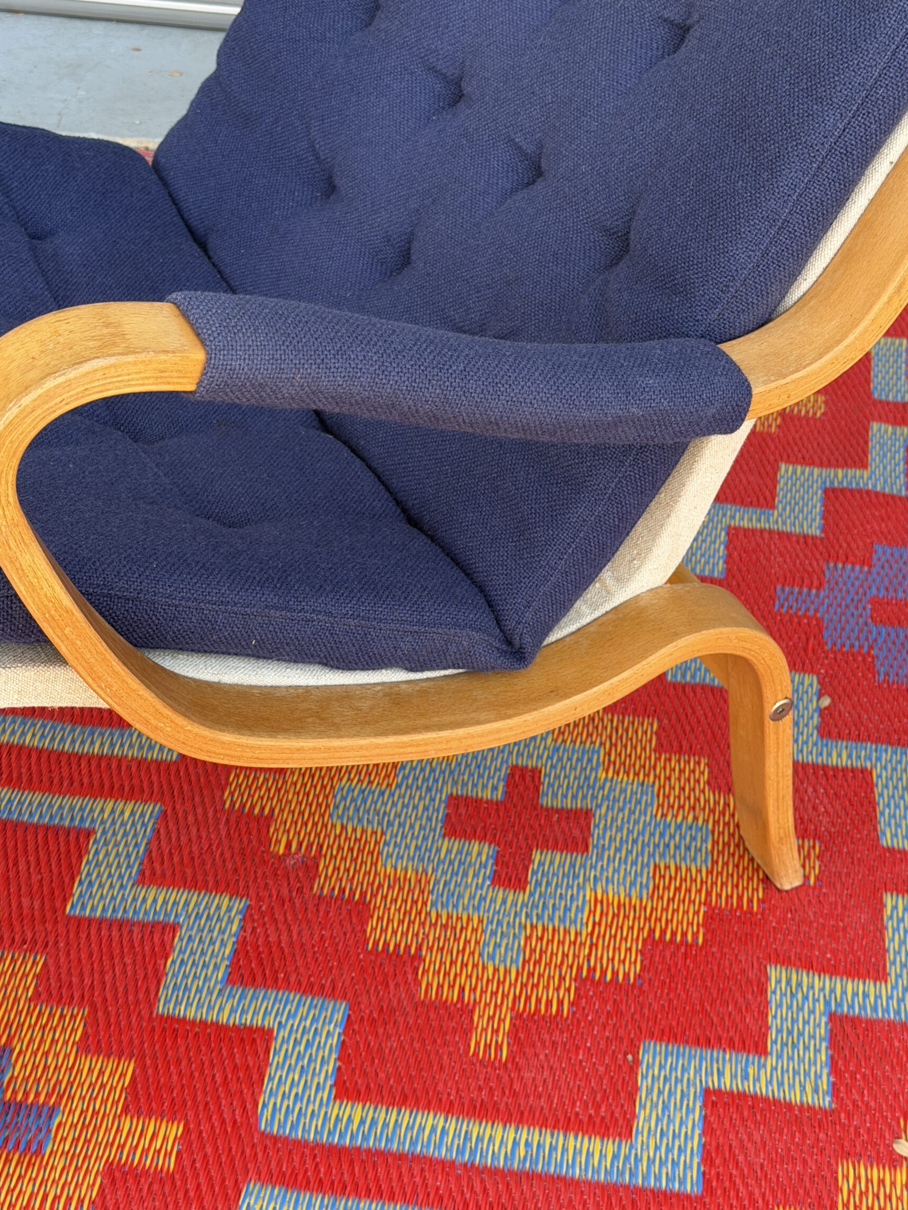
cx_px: 454
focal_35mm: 54
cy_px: 552
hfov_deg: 27.0
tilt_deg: -36.4
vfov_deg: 35.5
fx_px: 1889
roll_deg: -0.1
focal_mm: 6.76
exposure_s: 1/121
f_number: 1.78
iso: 64
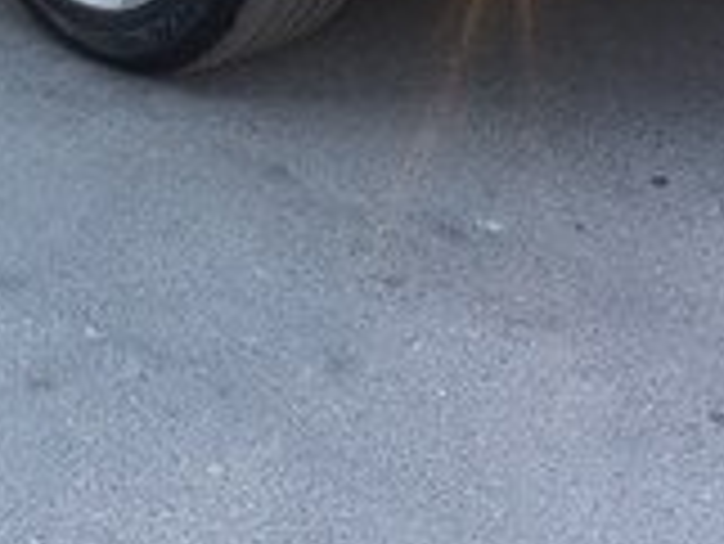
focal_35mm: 119
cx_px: 9
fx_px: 2491
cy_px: -321
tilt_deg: -13.6
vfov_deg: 11.8
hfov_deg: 16.2
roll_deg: +1.6
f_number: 2.2
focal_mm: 4.15
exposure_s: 1/100
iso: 40
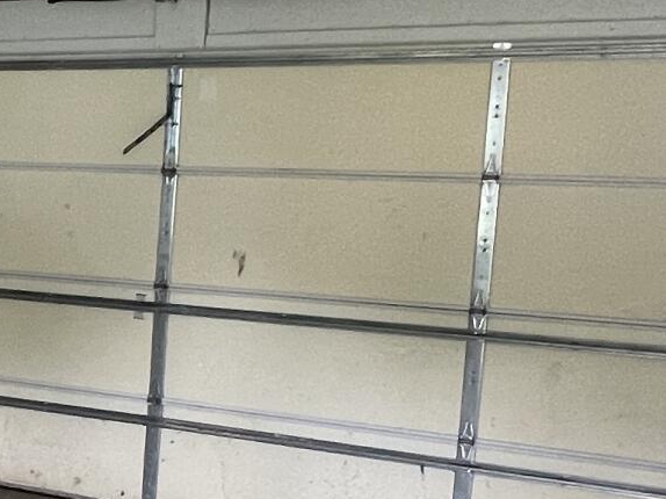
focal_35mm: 68
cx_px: -225
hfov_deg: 24.5
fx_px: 1308
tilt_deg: -7.8
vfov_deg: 21.5
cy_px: 341
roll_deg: -1.4
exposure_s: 1/66
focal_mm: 1.57
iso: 250
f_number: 1.8
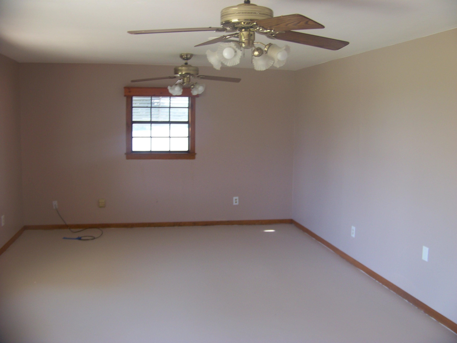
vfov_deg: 39.7
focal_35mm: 36
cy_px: 172
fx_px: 475
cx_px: 228
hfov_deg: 51.4
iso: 64
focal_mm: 5.85
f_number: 2.8
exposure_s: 1/40
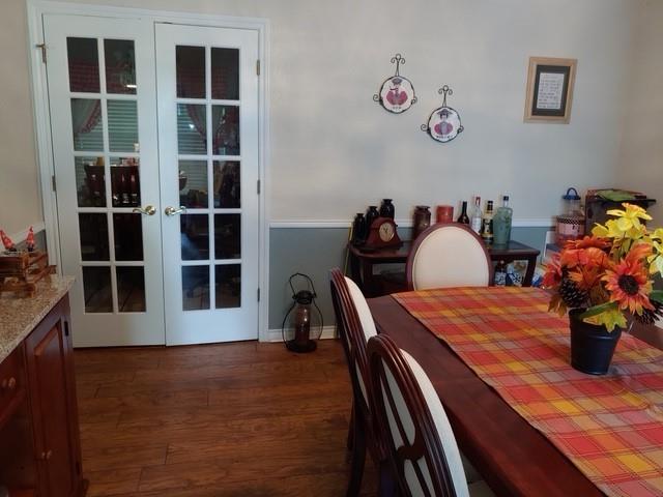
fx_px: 479
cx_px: 332
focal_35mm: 25
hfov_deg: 69.4
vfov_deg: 54.9
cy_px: 248
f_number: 1.5
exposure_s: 1/30
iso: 100
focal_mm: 4.23
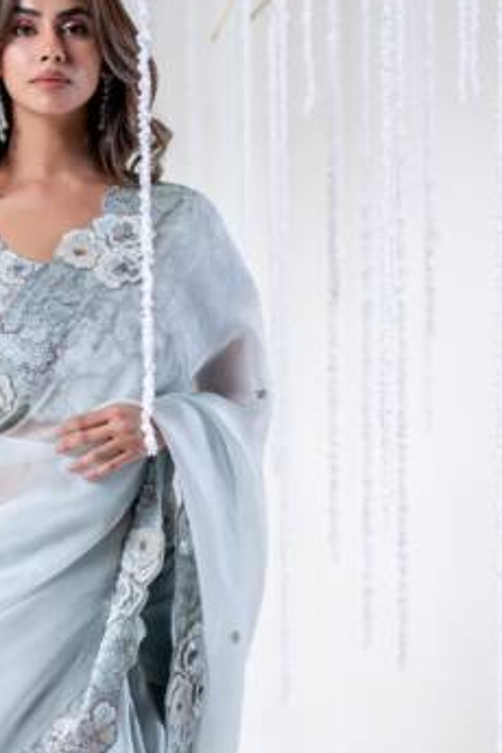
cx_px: 146
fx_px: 2865
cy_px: 586
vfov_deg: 14.9
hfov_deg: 10.0
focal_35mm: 137
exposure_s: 1/320
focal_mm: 50
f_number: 1.2
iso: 160
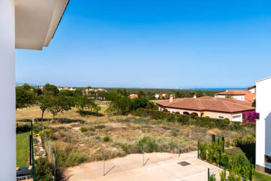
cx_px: 136
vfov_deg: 48.0
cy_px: 90
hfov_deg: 67.4
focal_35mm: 27
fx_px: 203
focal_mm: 18
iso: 200
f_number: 9
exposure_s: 1/2000
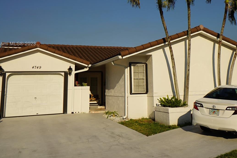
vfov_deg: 31.5
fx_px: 277
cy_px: 44
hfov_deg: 46.0
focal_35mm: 42
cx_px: 147
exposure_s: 1/1250
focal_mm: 18
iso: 100
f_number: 5
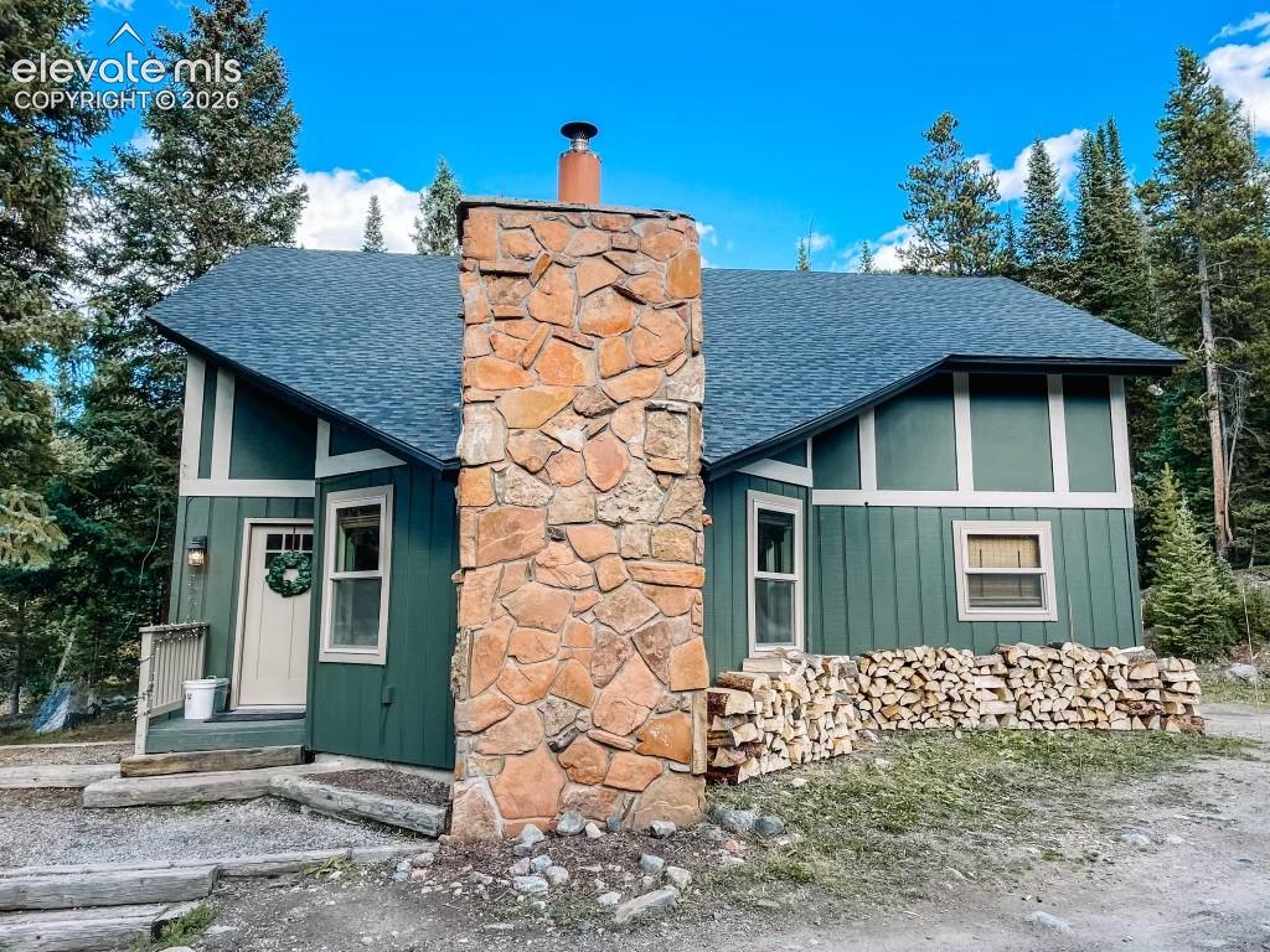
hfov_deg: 67.3
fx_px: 954
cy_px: 476
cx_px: 635
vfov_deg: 53.1
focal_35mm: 26
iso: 32
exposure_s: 1/560
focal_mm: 4.2
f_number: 1.6
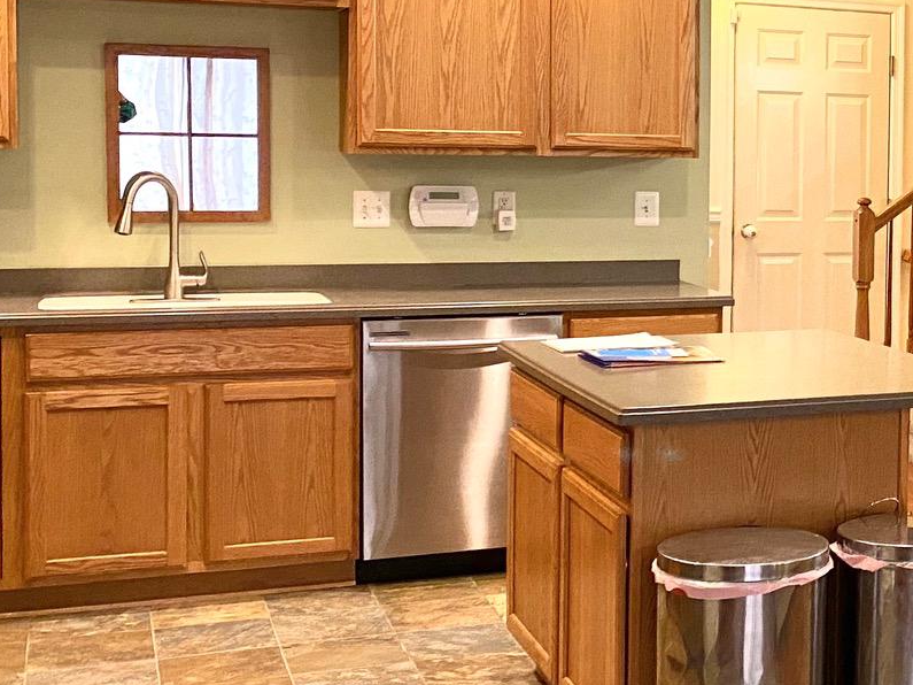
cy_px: 246
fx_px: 1767
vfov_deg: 21.9
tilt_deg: -3.6
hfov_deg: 25.7
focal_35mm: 67
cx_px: 1115
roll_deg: -1.7
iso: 320
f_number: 1.8
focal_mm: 4.25
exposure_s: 1/60
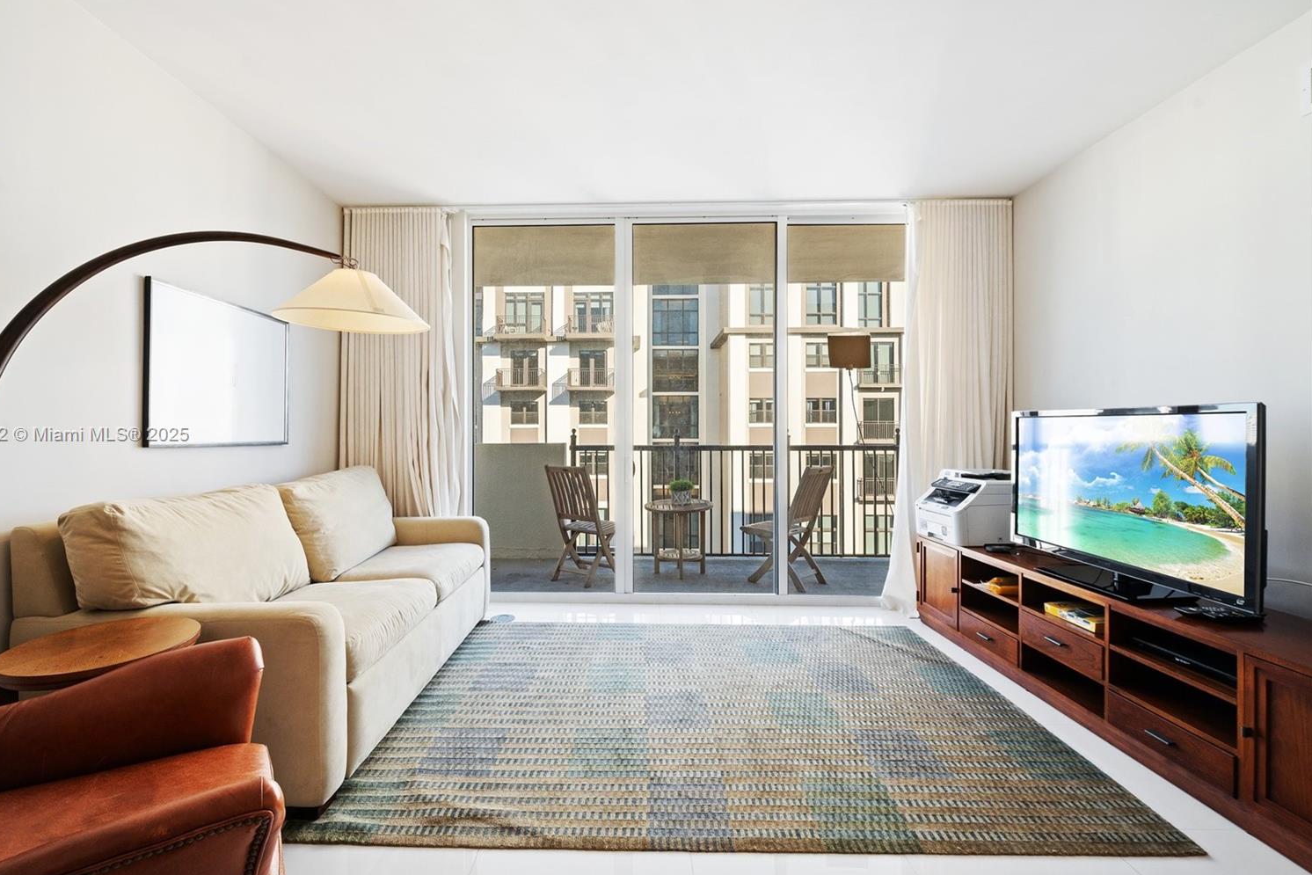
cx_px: 610
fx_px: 547
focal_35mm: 15
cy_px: 436
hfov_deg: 100.2
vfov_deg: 77.3
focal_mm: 14
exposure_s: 1/30
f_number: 8
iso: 200
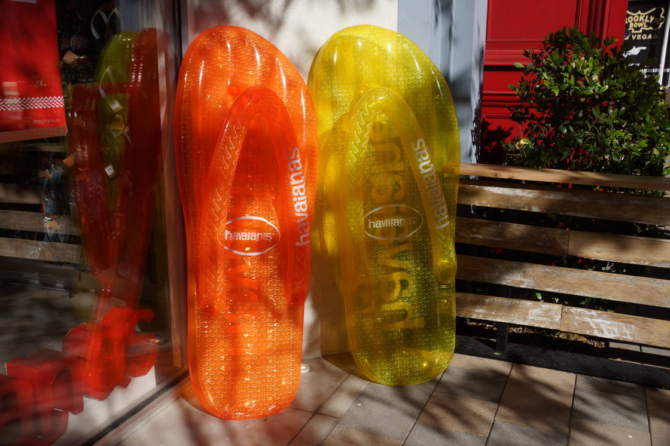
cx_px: 335
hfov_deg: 53.1
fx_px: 670
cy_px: 223
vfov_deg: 36.9
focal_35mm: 36
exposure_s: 1/200
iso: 100
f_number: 7.1
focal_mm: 24
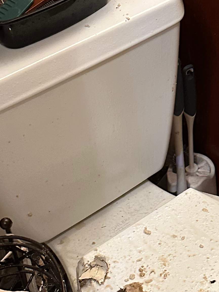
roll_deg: +1.4
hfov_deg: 16.9
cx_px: 249
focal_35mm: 84
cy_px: 174
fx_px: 709
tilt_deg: -40.5
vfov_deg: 23.3
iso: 400
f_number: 1.78
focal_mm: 6.86
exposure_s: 1/60
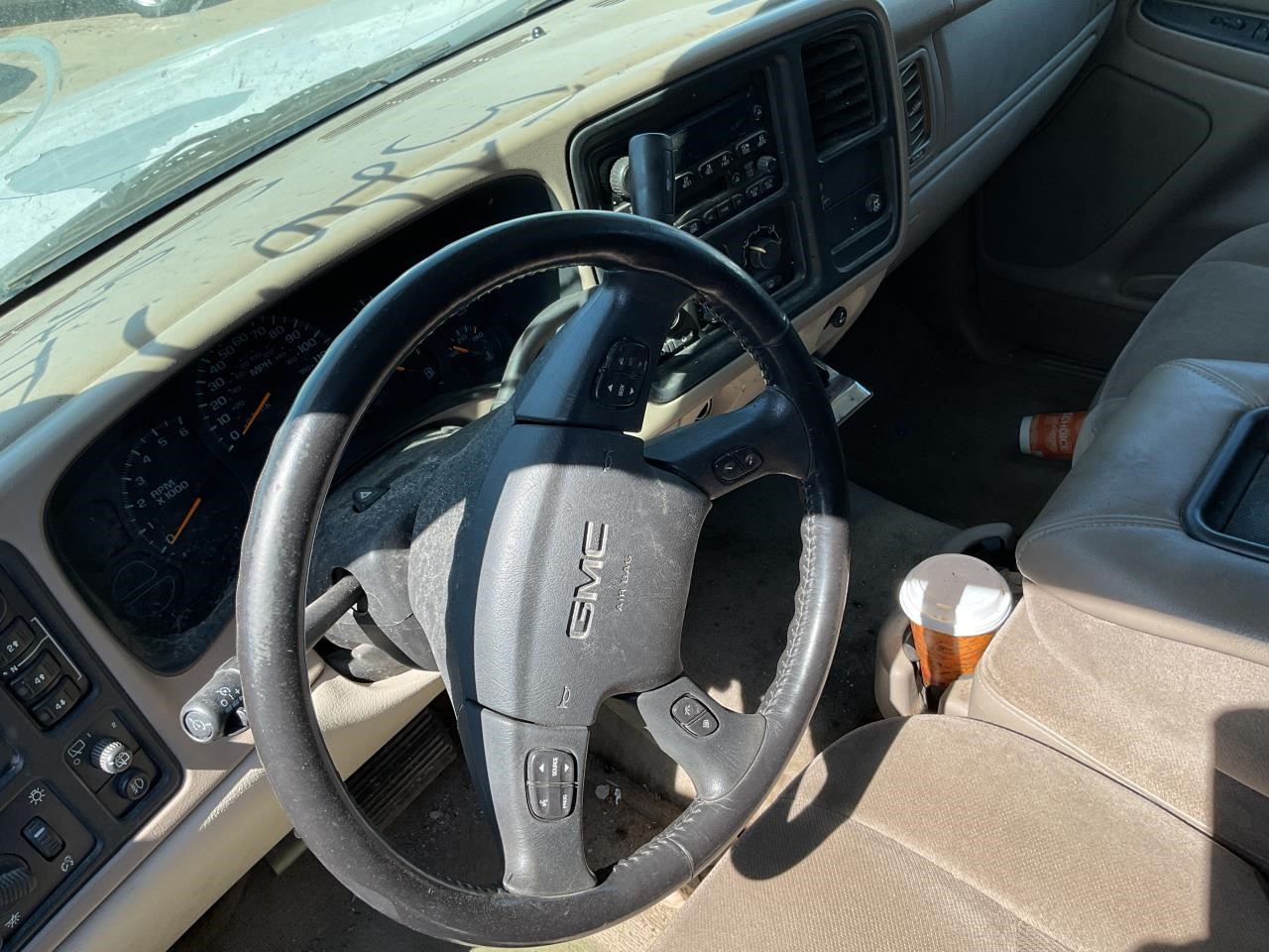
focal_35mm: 29
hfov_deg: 61.7
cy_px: 476
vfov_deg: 48.2
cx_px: 634
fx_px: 1063
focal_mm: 3
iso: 16
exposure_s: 1/419
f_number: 1.8
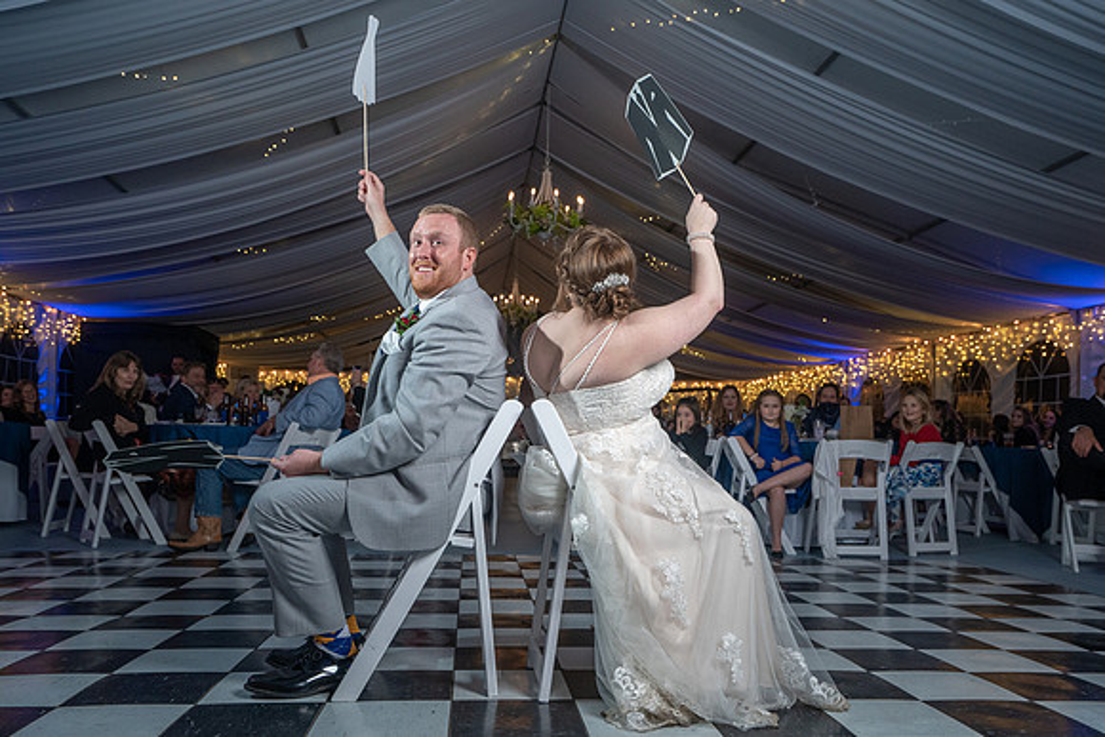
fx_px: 888
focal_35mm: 29
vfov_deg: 45.1
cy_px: 376
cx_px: 567
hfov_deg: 63.8
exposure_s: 1/250
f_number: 5.6
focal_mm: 28
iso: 2000
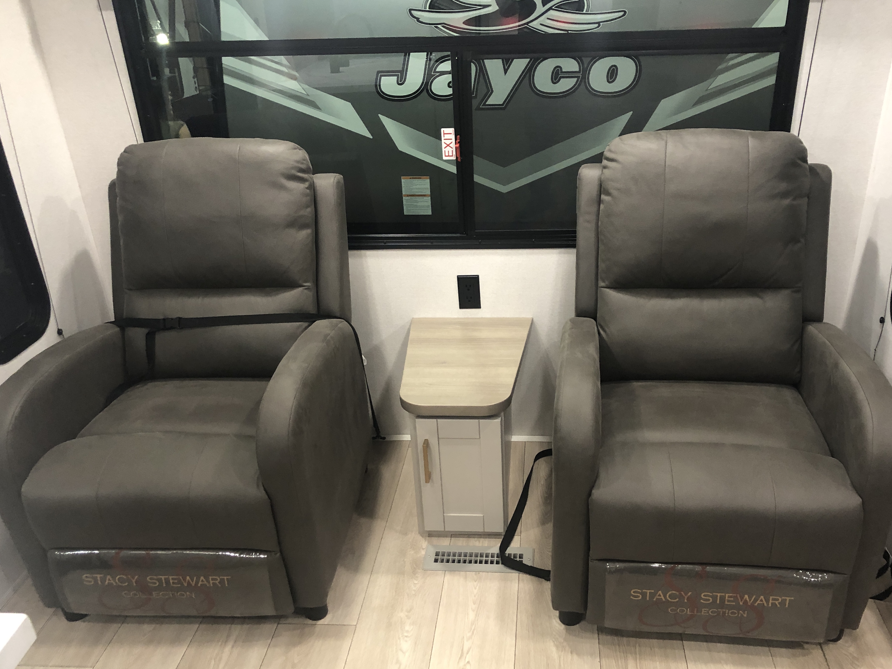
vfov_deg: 45.4
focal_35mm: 31
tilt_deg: -27.2
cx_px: 483
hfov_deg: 58.3
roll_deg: +3.2
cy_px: 363
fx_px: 799
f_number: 1.8
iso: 100
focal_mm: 3.99
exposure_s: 1/15
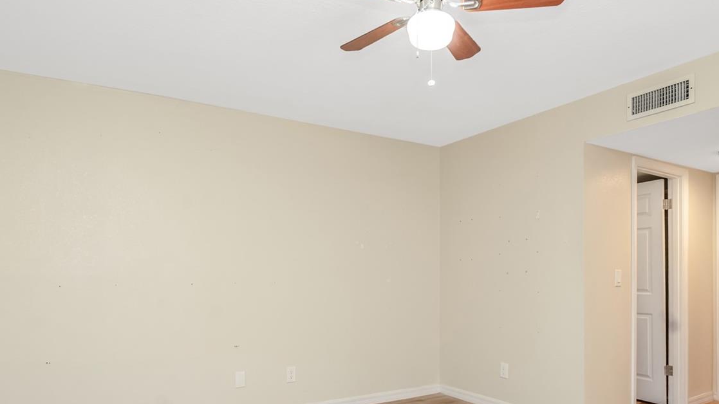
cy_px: 285
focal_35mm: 24
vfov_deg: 46.5
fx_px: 458
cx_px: 370
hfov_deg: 76.3
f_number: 6.7
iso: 800
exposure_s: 1/60
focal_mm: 16
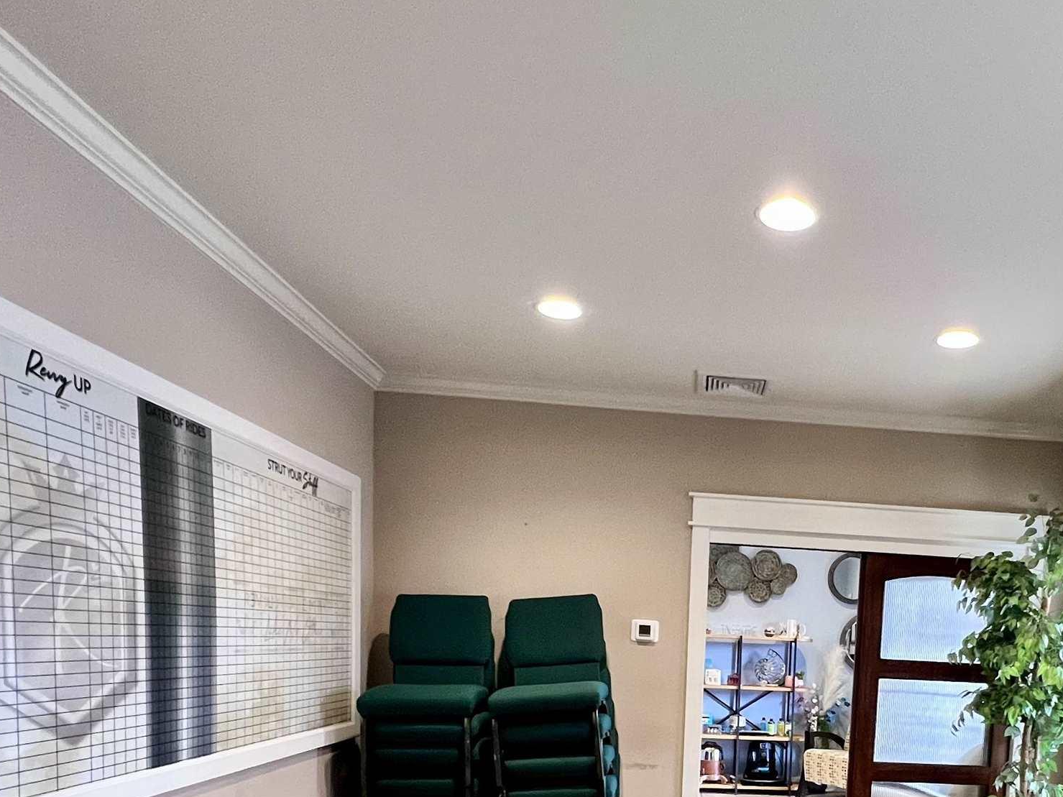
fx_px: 829
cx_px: 761
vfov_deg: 45.9
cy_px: 732
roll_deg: -3.0
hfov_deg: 62.6
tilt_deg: -6.6
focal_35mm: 27
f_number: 1.8
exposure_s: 1/60
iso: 400
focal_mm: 1.57
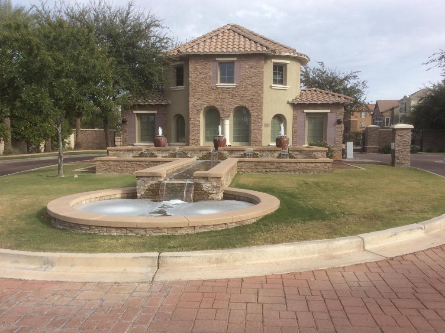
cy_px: 166
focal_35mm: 32
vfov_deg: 44.1
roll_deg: -0.7
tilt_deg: -6.4
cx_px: 222
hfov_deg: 56.9
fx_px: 411
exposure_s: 1/1100
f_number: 2.4
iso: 32
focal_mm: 3.3
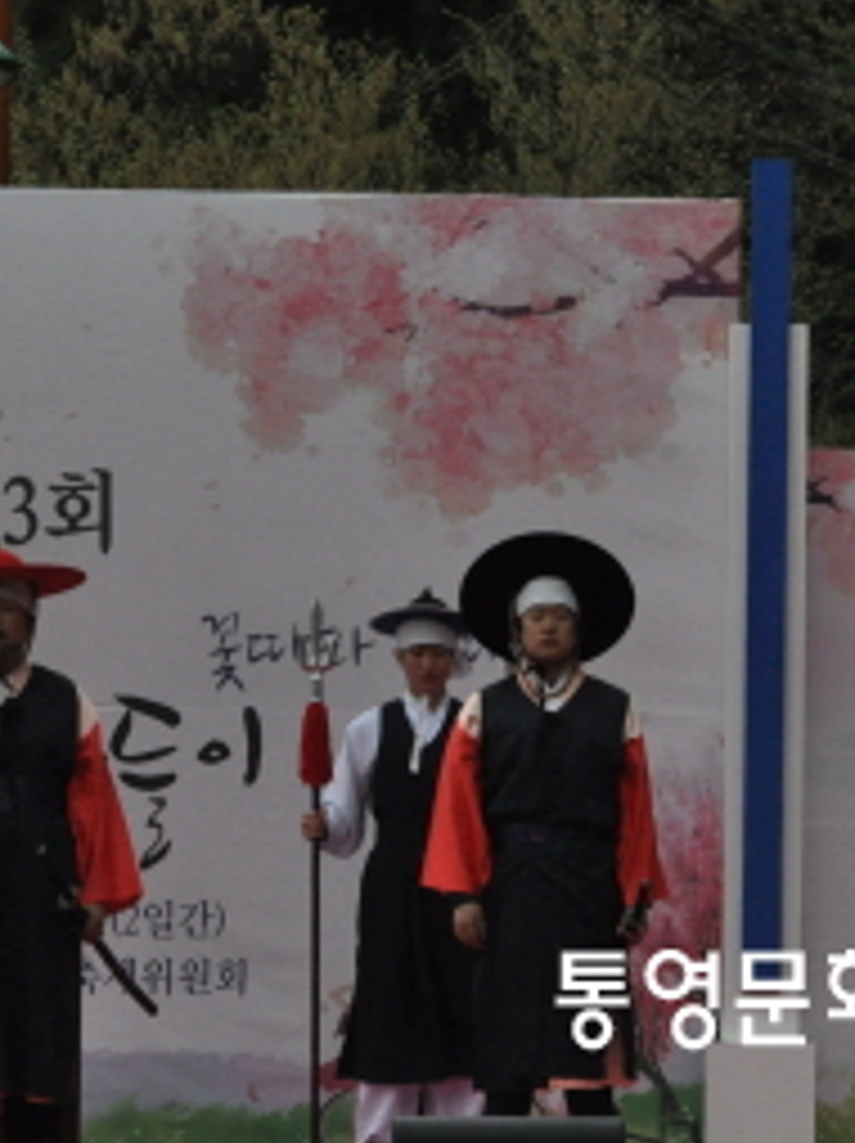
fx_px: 23982
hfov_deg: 2.0
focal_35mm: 727
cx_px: 50
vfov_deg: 2.7
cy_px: 358
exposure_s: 1/1250
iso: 1250
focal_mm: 200
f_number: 11
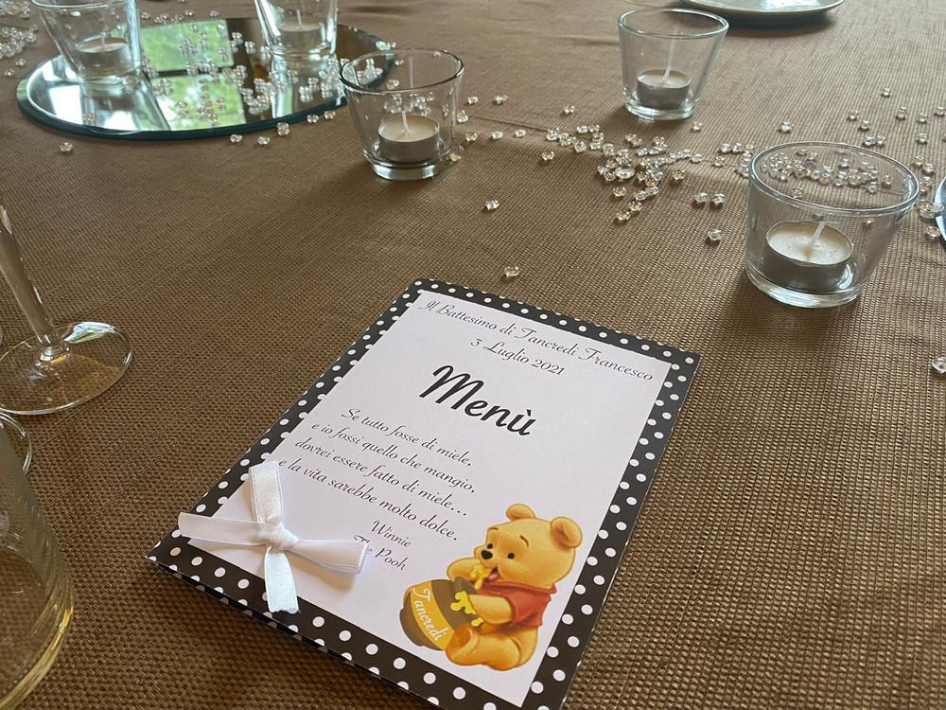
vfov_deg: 53.1
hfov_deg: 67.3
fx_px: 711
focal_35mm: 26
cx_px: 473
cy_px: 355
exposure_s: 1/50
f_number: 1.8
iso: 160
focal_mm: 4.2
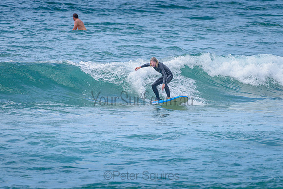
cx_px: 163
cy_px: 76
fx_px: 4819
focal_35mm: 613
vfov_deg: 2.2
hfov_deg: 3.4
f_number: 5.6
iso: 220
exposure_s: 1/1600
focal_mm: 500
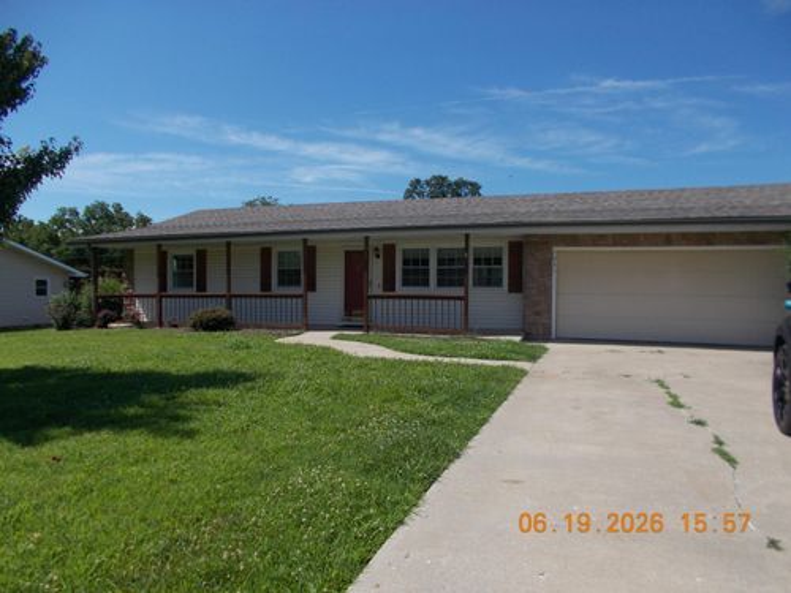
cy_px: 296
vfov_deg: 53.1
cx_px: 396
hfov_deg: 67.3
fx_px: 594
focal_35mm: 26
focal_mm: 4.6
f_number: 8
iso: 80
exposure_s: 1/200
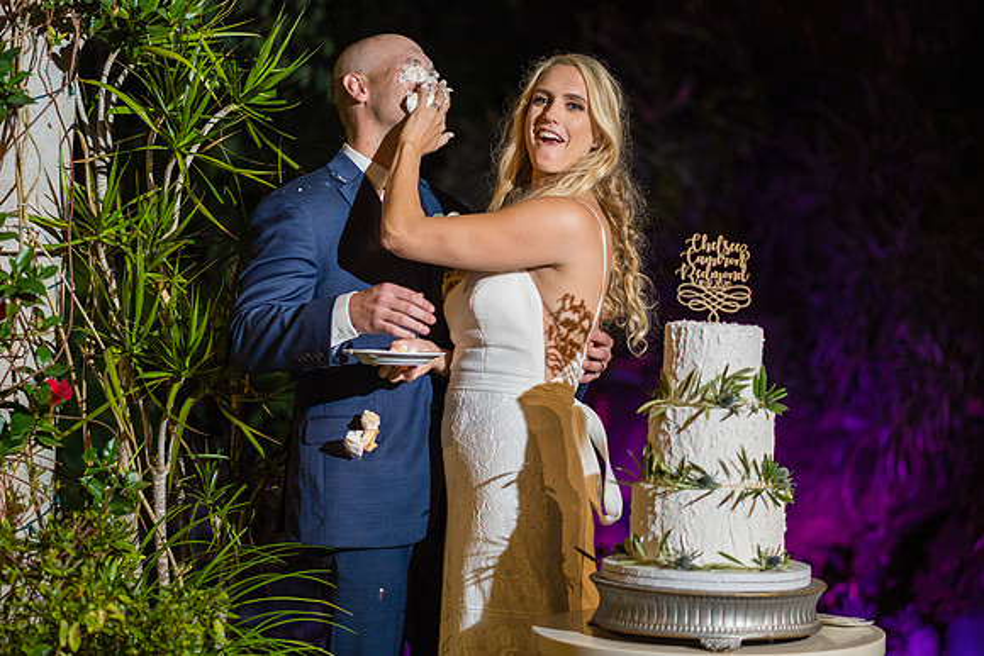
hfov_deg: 23.9
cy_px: 328
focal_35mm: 85
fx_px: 2324
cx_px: 492
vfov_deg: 16.1
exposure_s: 1/200
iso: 500
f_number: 2
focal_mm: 85
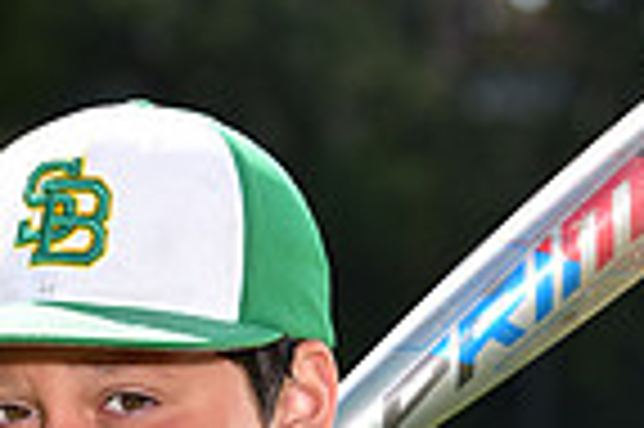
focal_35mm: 486
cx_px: 106
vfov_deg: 2.8
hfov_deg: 4.2
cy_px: 851
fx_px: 8684
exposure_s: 1/250
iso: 100
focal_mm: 120
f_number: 5.6
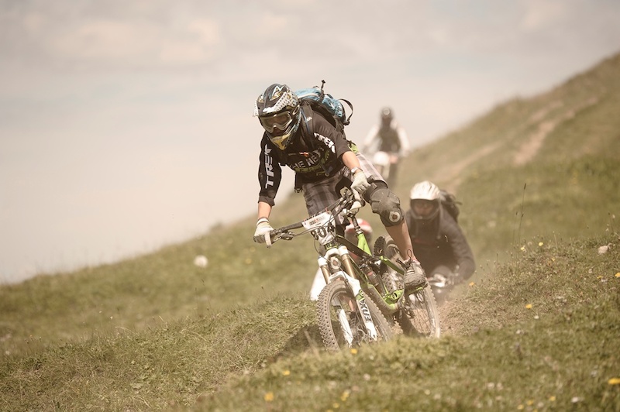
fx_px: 3355
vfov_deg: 7.0
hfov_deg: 10.6
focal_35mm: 195
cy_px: 206
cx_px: 310
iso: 200
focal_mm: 195
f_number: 4
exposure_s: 1/2000
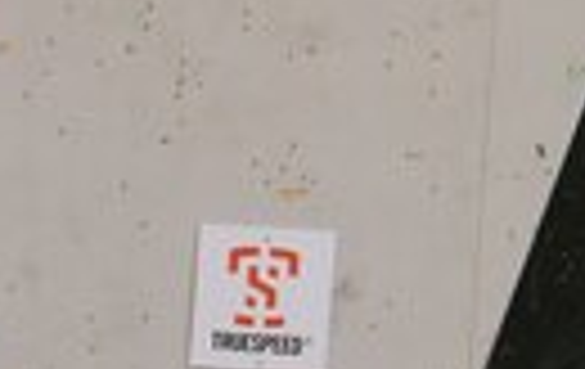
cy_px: 828
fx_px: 9591
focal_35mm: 600
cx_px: -313
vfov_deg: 2.2
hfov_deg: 3.5
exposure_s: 1/1700
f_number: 5.6
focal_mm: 80
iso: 1000
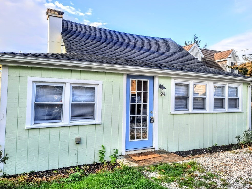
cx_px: 123
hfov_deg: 67.3
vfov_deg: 53.0
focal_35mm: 26
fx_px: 189
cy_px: 91
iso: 32
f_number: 2
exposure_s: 1/229
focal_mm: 4.6
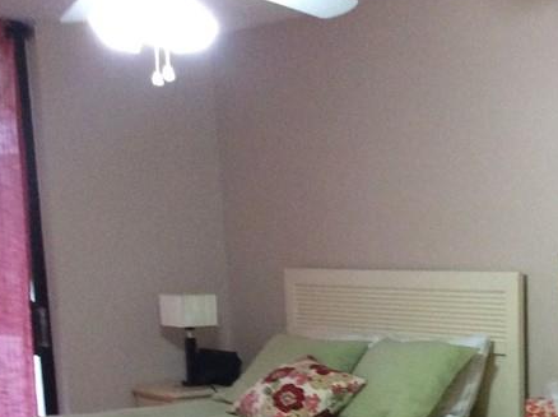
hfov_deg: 25.3
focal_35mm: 75
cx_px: 492
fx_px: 1207
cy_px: 474
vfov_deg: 18.7
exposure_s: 1/24
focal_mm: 3.3
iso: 320
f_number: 2.4
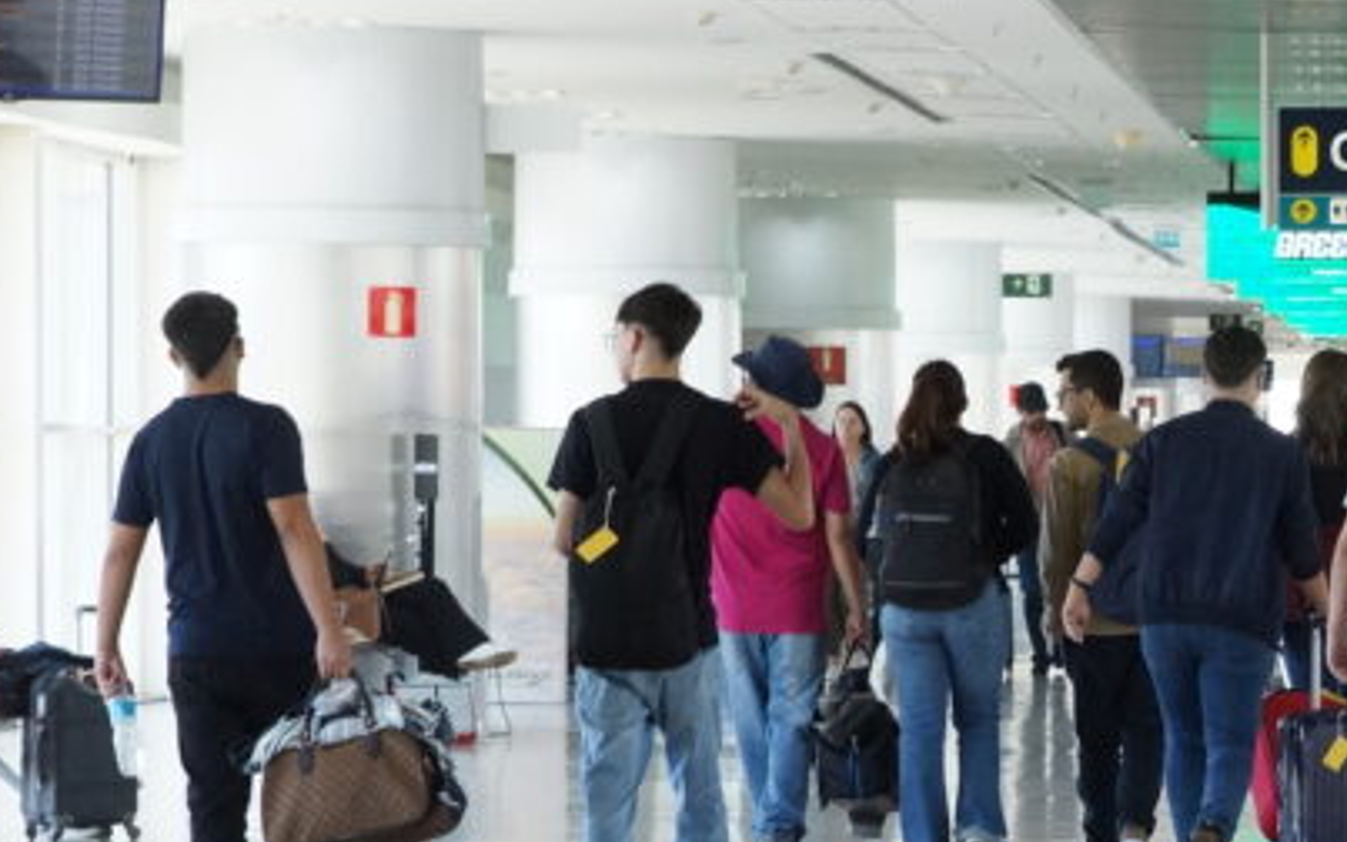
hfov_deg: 7.7
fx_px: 9987
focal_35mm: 272
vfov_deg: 4.8
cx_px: 1447
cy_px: 720
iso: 1000
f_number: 5
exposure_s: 1/200
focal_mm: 70
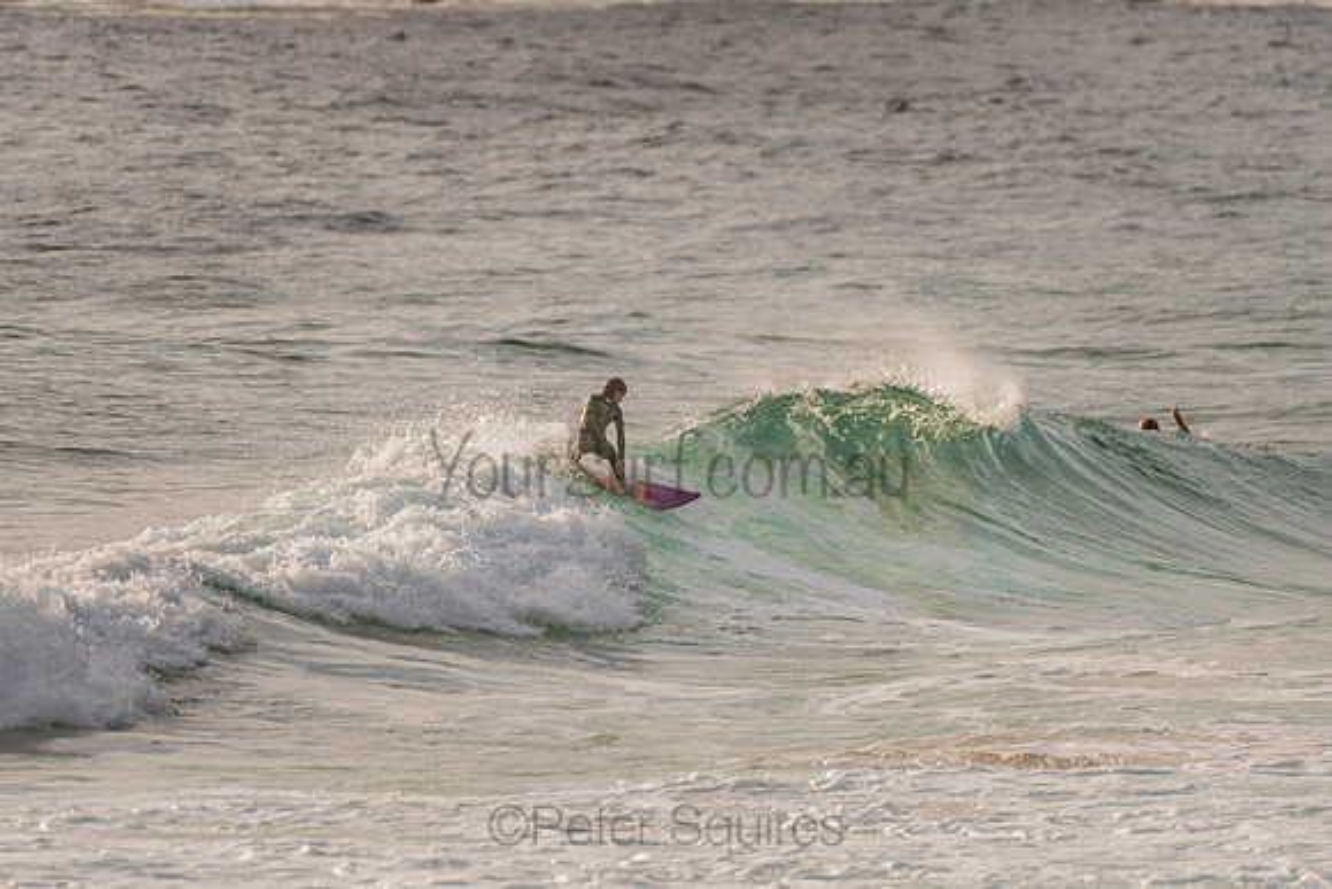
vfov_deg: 2.2
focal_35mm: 613
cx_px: 650
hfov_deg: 3.4
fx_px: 22681
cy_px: 431
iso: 125
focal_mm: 500
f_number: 5.6
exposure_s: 1/2000
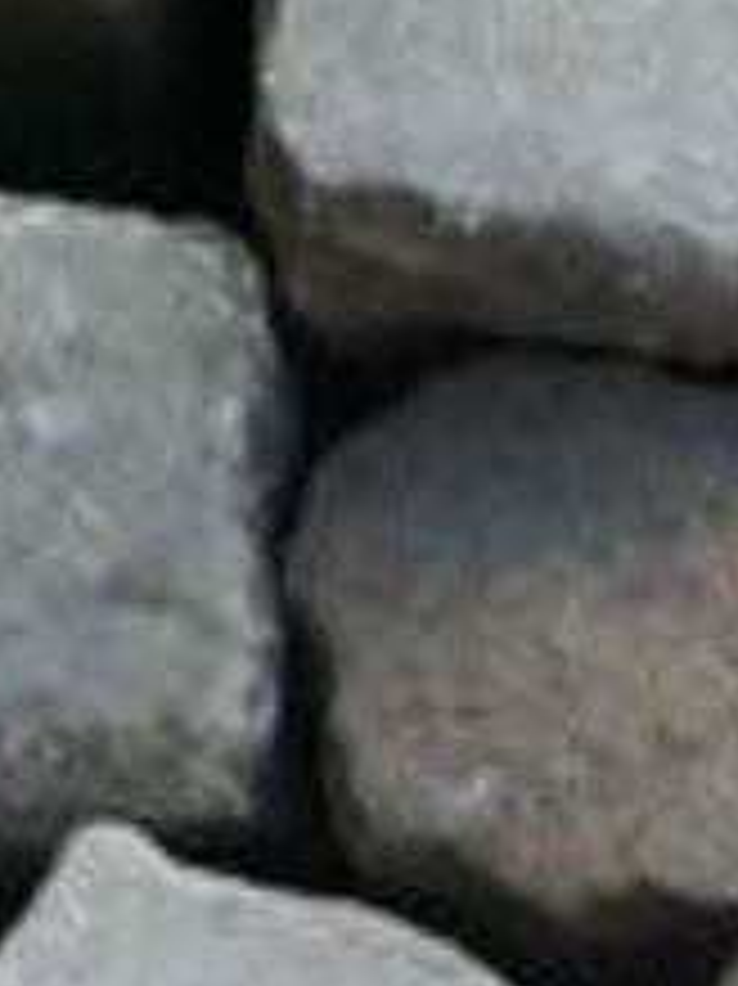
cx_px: 1048
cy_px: 516
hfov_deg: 6.9
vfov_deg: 9.3
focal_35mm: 214
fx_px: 6089
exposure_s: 1/318
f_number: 2.8
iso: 80
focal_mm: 3.85
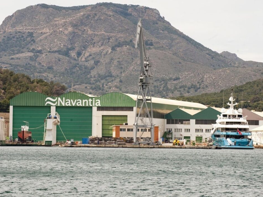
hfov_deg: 11.4
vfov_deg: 8.5
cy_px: 98
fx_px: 1322
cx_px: 125
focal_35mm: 174
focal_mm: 160
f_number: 11
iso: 200
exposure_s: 1/200
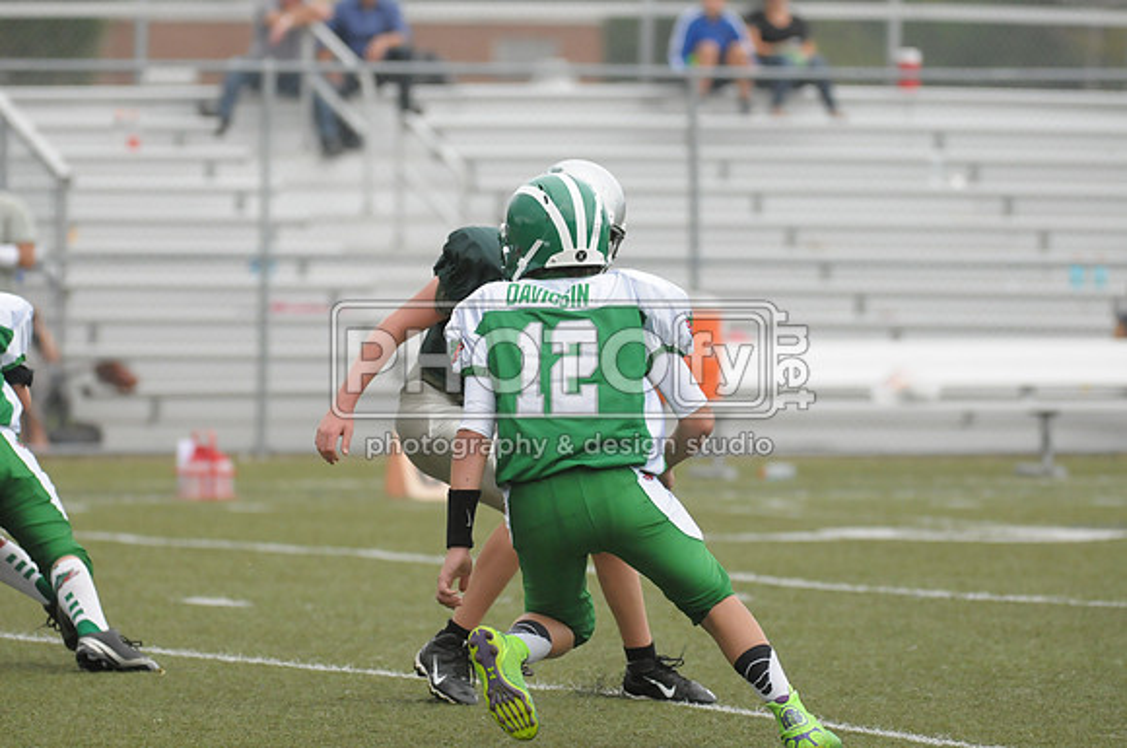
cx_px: 564
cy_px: 374
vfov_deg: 4.2
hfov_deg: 6.3
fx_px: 10316
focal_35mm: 330
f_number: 4
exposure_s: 1/3200
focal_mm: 220
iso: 1600
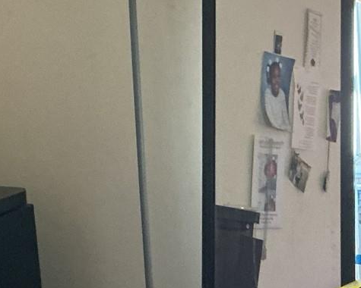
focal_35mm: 122
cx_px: 58
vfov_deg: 12.6
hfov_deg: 15.6
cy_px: 121
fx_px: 1303
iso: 320
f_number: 1.8
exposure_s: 1/40
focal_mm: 3
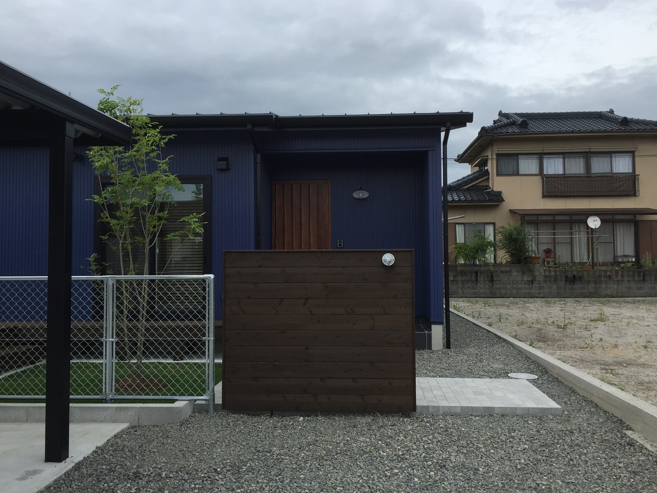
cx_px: 333
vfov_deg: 46.8
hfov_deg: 60.0
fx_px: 569
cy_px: 243
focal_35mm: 30
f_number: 2.2
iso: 32
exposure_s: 1/1721
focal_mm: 4.15
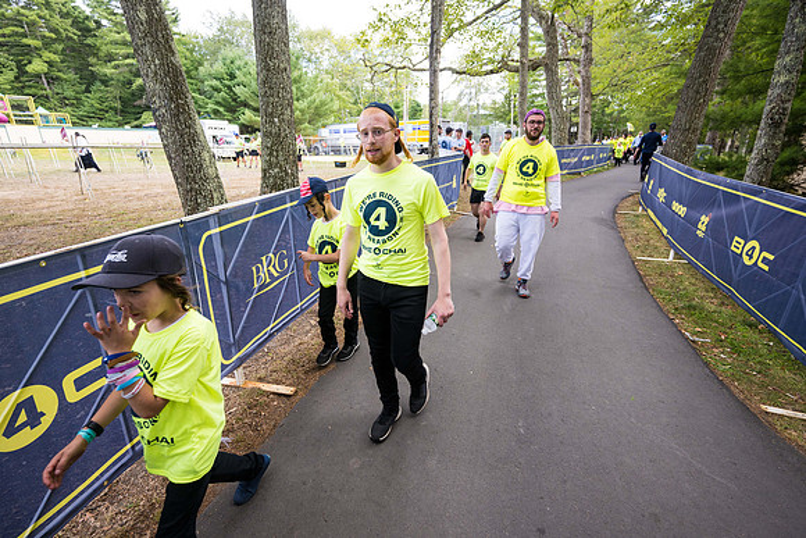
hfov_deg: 95.0
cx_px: 403
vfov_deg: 72.1
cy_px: 269
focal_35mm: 16
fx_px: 369
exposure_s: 1/500
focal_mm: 16.5
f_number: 4
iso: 450
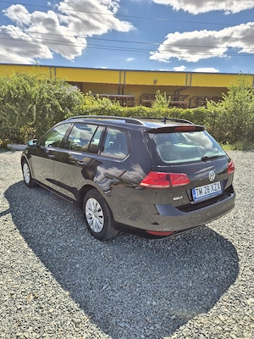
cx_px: 127
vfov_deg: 73.9
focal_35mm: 23
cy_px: 170
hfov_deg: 58.9
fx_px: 225
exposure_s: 1/1667
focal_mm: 5.4
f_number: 1.8
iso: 25
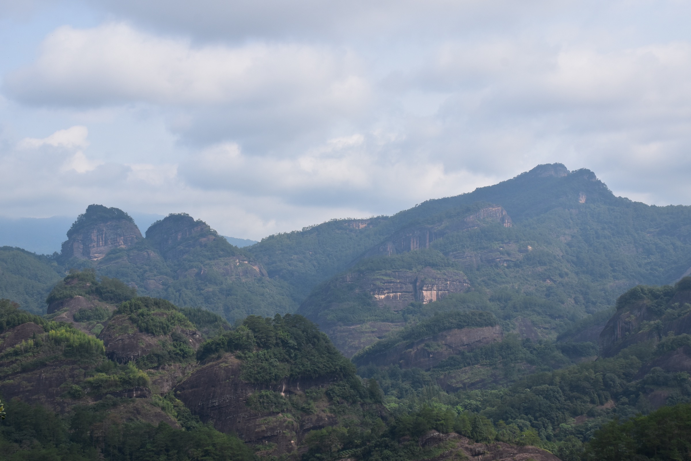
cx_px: 346
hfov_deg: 37.9
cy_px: 230
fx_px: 1008
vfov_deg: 25.8
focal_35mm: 52
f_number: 11
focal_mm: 35
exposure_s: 1/500
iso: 320
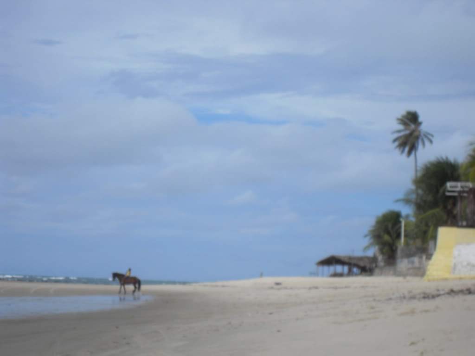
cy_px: 178
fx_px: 1400
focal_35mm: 102
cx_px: 238
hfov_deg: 19.3
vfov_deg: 14.5
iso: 80
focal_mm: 18.1
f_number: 5.2
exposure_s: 1/750
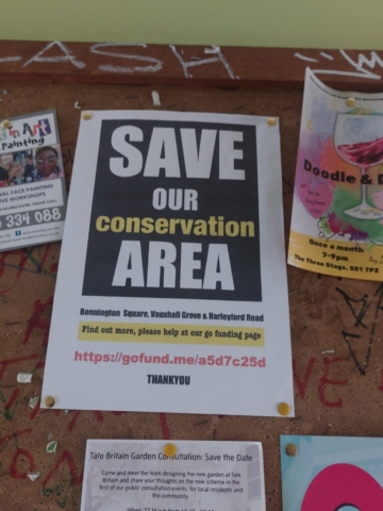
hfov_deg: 54.9
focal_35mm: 25
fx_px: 369
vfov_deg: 69.4
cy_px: 256
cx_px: 192
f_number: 1.8
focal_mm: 5.23
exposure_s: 1/33.3
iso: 500
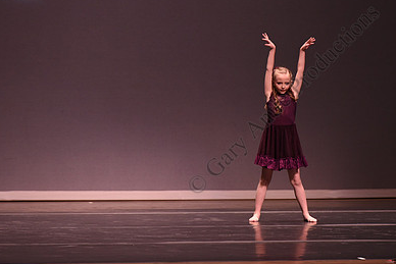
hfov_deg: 6.9
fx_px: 3290
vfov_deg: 4.6
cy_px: 100
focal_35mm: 299
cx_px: 286
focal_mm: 200
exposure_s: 1/250
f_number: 4
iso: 2000
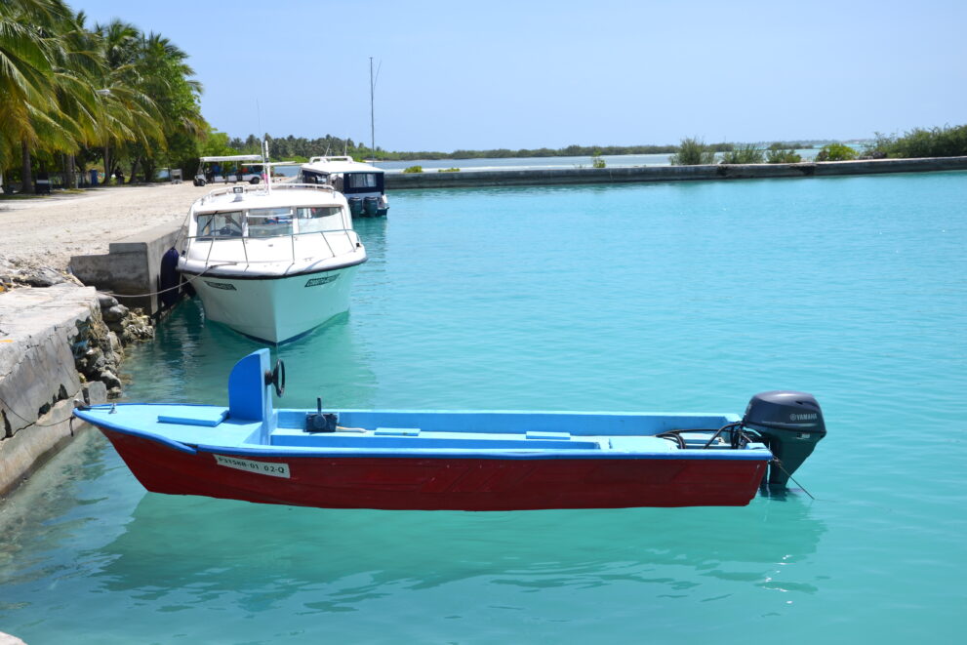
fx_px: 1209
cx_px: 484
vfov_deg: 29.9
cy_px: 322
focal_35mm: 45
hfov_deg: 43.6
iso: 100
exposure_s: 1/320
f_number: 9
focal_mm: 30
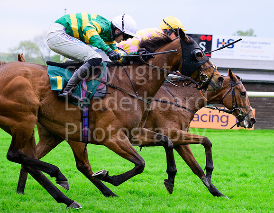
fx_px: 1379
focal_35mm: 172
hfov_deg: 11.3
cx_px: 175
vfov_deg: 8.8
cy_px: 96
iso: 1600
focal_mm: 140
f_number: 5.6
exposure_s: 1/1600
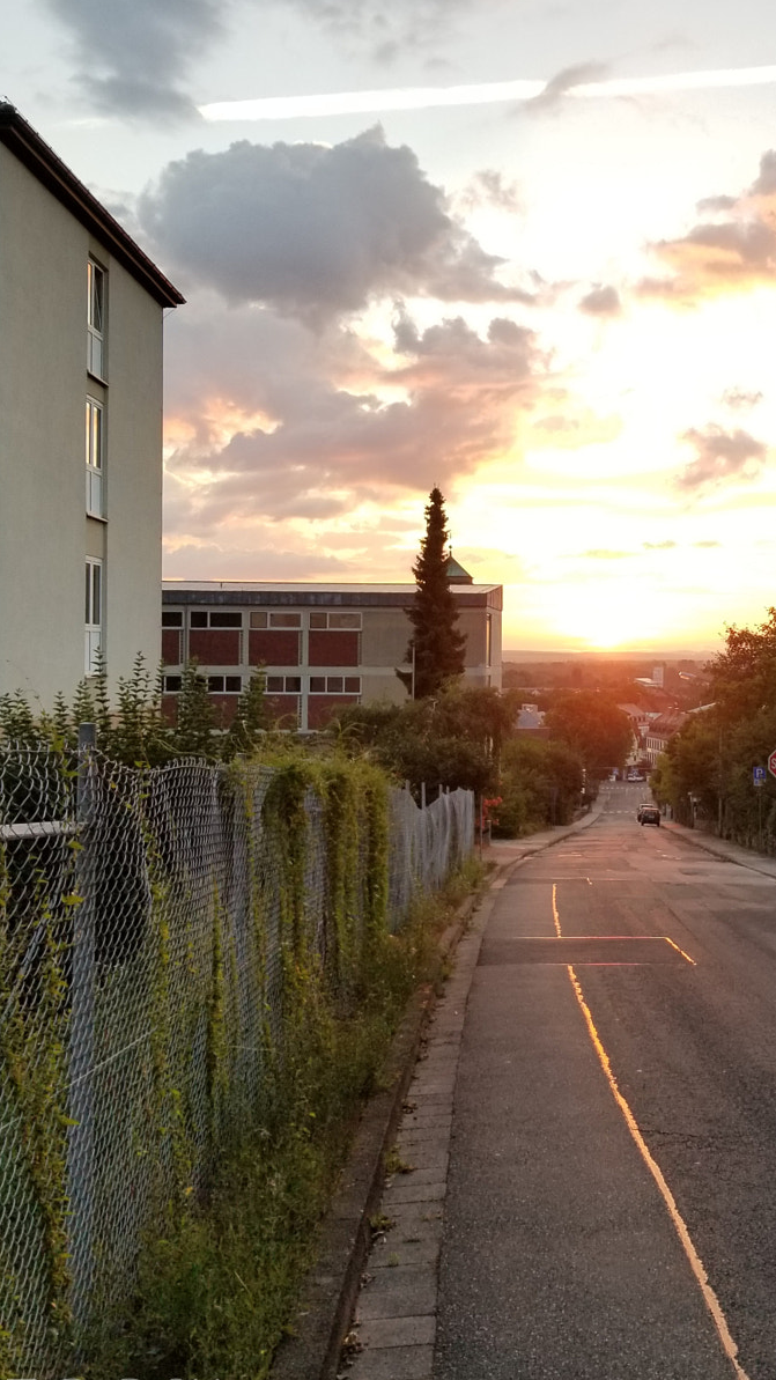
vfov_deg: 52.7
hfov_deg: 30.4
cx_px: 627
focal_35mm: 38
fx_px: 1390
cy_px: 632
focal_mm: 4.25
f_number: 1.7
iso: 50
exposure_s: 1/142
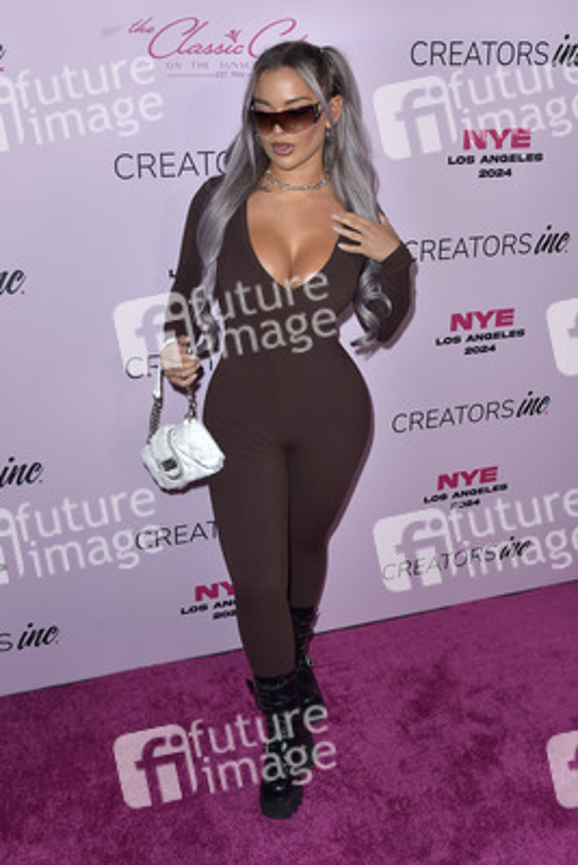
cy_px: 432
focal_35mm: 34
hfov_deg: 38.9
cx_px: 289
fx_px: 818
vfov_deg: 55.8
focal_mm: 34
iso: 200
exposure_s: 1/250
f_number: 7.1
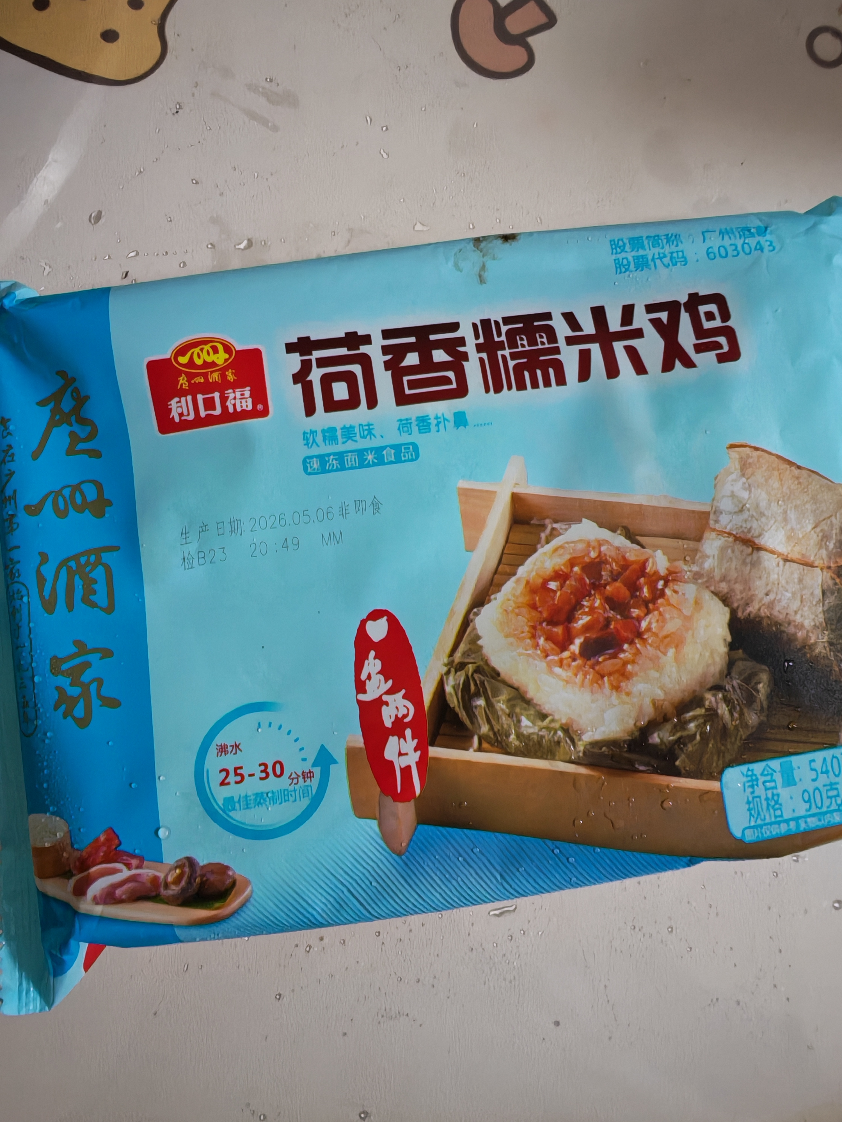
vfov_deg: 71.6
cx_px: 421
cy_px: 561
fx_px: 778
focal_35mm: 24
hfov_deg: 56.8
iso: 640
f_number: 2.2
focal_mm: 1.96
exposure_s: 1/10
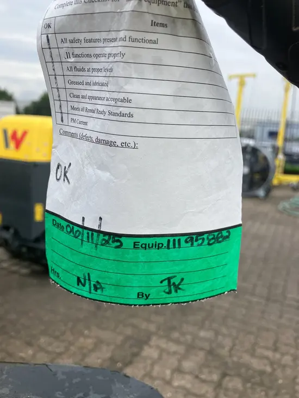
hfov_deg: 49.8
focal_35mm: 28
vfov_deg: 63.4
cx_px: 150
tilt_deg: -11.3
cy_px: 199
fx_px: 322
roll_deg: -2.4
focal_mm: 3.99
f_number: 1.8
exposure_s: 1/759
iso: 32
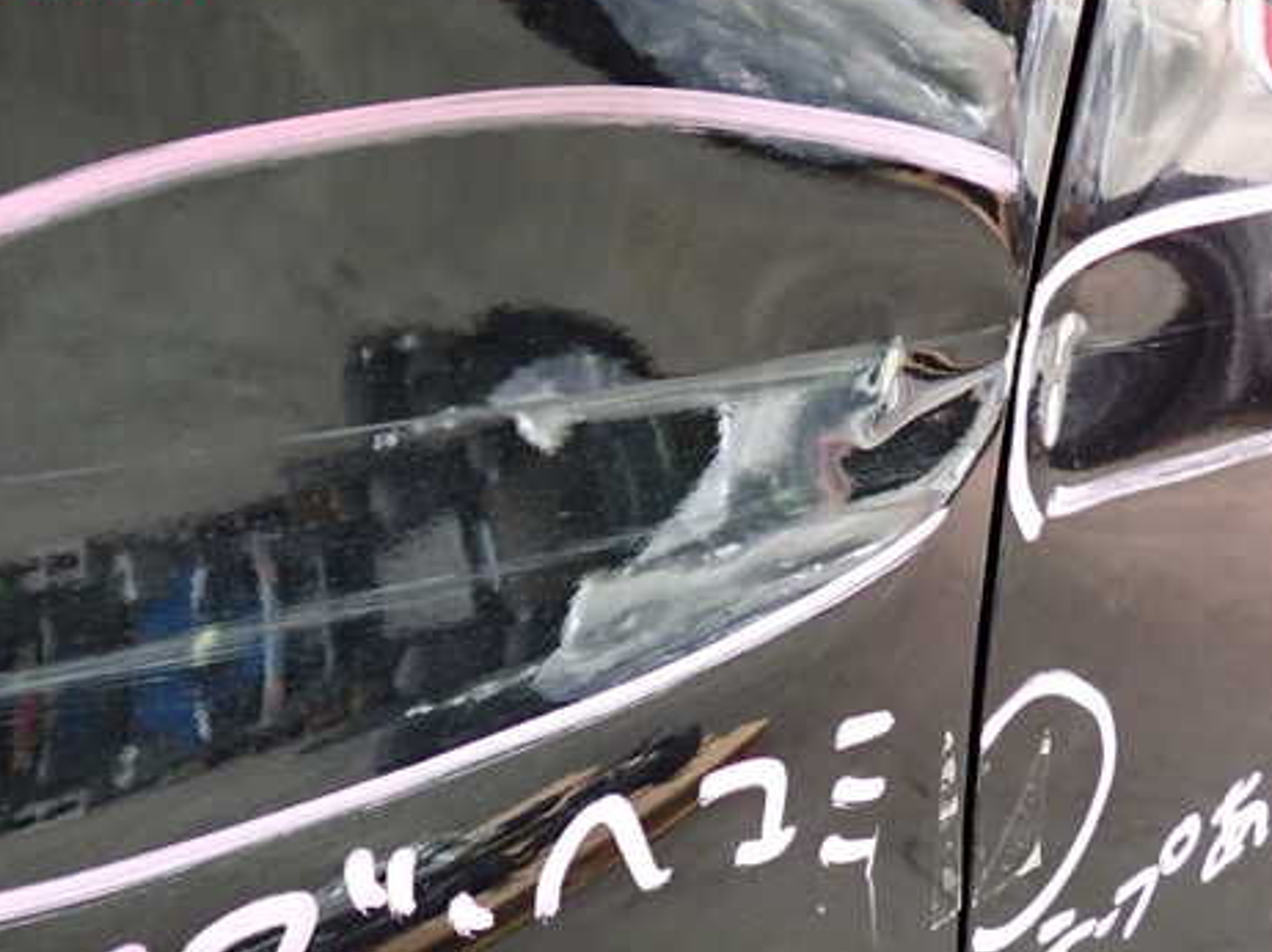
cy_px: 559
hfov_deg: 47.6
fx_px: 1432
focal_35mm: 39
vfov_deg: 36.7
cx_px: 509
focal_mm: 5.4
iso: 800
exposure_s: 1/25
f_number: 2.3
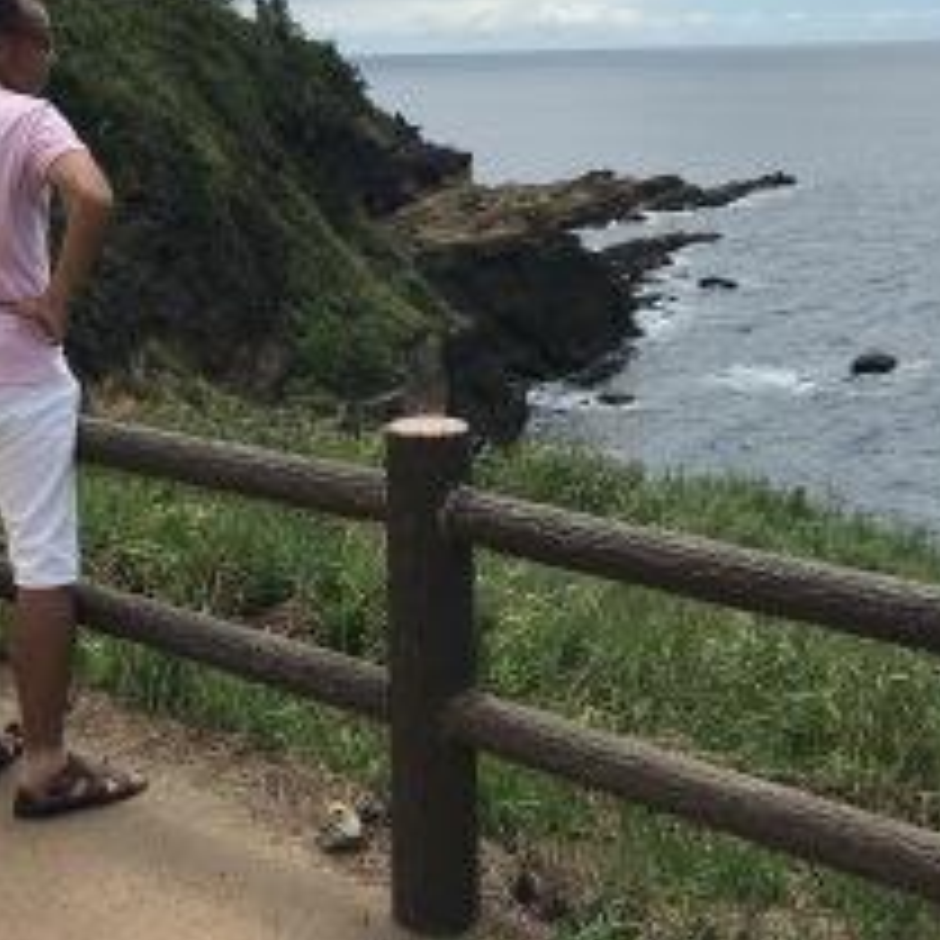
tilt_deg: -3.7
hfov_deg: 32.2
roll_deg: +1.3
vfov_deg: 31.4
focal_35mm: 53
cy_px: 189
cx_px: 427
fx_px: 1628
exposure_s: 1/4167
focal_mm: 3.99
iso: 20
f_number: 1.8
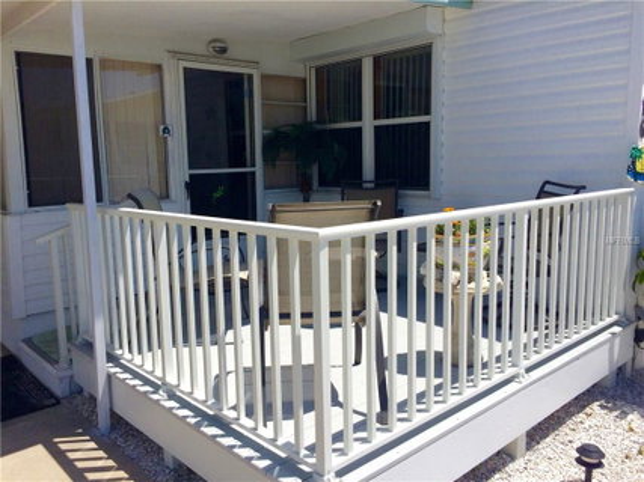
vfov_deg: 48.2
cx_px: 322
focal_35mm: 29
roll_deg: +0.0
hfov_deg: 61.7
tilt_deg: -8.2
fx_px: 539
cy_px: 241
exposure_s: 1/3731
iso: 32
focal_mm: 4.15
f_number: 2.2
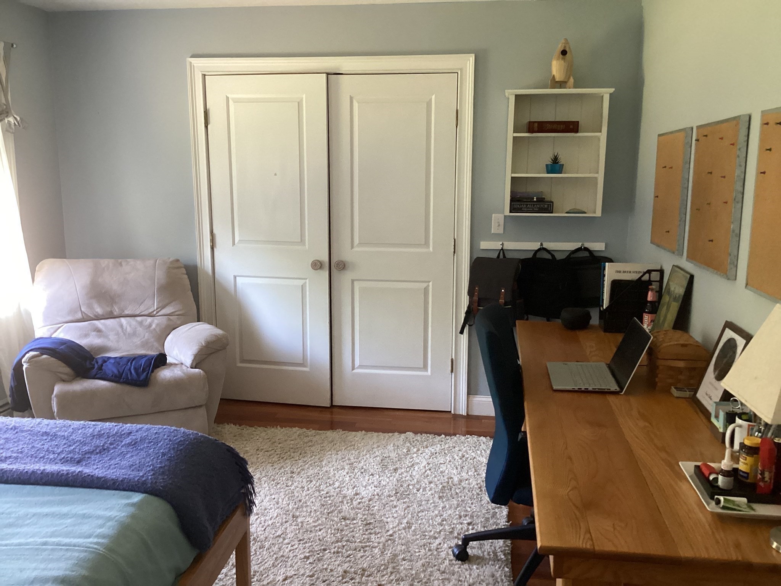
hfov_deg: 58.4
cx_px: 390
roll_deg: -1.3
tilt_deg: -9.9
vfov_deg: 45.4
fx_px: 699
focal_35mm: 31
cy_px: 293
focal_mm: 3.3
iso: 320
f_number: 2.4
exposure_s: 1/33
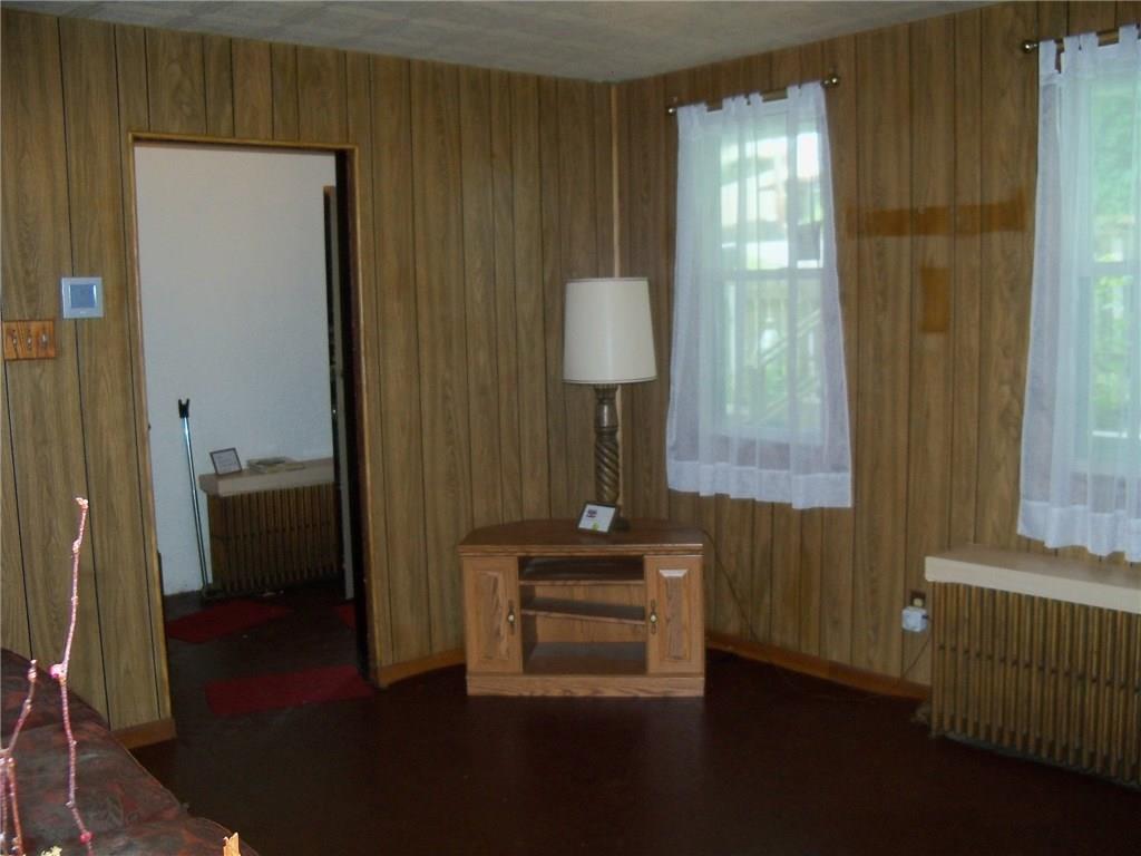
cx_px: 570
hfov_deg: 52.6
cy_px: 428
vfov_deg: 40.7
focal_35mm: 35
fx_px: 1154
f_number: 3.5
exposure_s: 1/30
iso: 200
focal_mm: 6.2
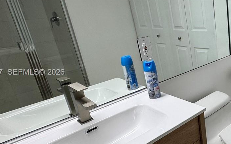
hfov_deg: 47.8
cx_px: 226
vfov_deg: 37.3
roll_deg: +4.6
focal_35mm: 34
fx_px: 214
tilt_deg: -20.8
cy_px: 73
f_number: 2.2
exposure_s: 1/120
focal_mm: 2.22
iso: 64
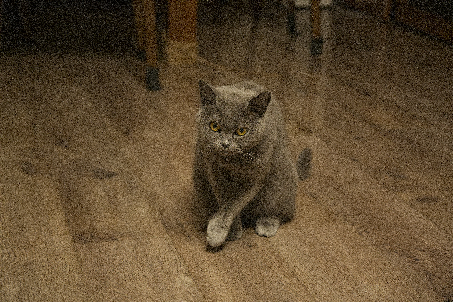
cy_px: 151
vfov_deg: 18.0
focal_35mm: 76
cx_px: 226
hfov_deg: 26.6
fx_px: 956
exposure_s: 1/60
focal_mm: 76
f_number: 5
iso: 12800
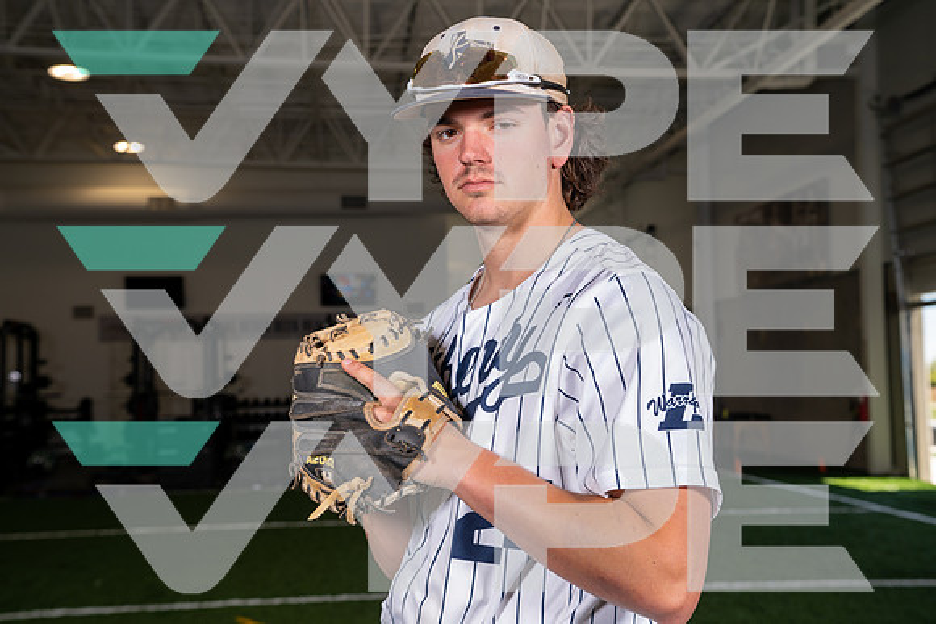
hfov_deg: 41.1
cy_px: 312
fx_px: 1248
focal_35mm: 48
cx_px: 468
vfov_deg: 28.1
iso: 200
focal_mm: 48
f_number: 5.6
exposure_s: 1/200
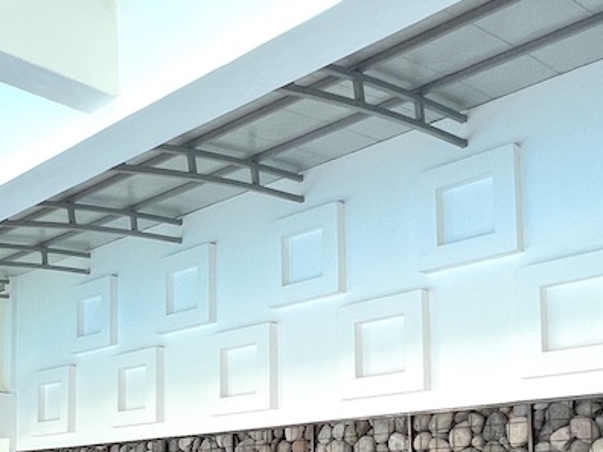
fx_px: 801
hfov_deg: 40.6
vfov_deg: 29.6
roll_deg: +1.3
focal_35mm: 46
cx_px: 190
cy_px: 441
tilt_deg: +5.3
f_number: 1.8
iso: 64
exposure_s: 1/99
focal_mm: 1.57
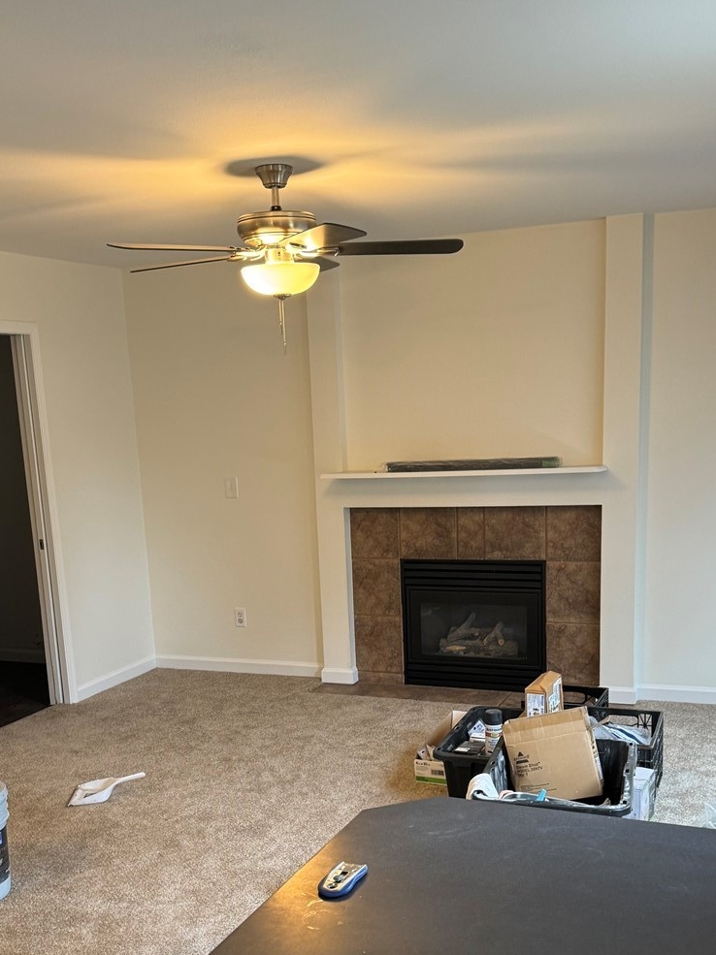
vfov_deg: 47.2
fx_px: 1076
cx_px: 356
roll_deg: +3.1
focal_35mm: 39
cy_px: 632
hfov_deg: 36.8
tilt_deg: -12.9
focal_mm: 6.76
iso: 160
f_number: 1.78
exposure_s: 1/60
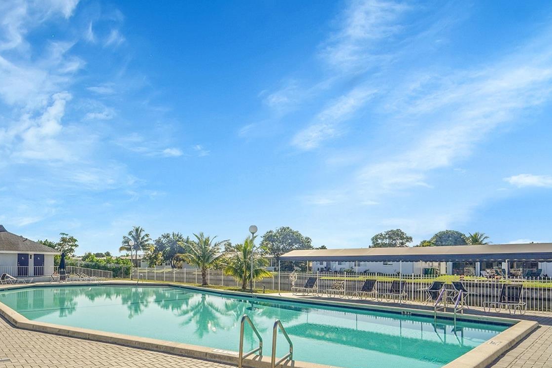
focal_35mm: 20
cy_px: 247
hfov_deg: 82.1
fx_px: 307
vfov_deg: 60.3
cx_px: 202
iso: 400
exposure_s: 1/1250
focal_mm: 14
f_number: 8
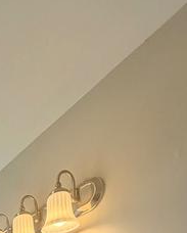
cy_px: 373
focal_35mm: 46
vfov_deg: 25.8
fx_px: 318
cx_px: -56
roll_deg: -0.6
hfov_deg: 27.4
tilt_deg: -4.2
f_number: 2.2
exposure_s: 1/120
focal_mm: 2.22
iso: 64
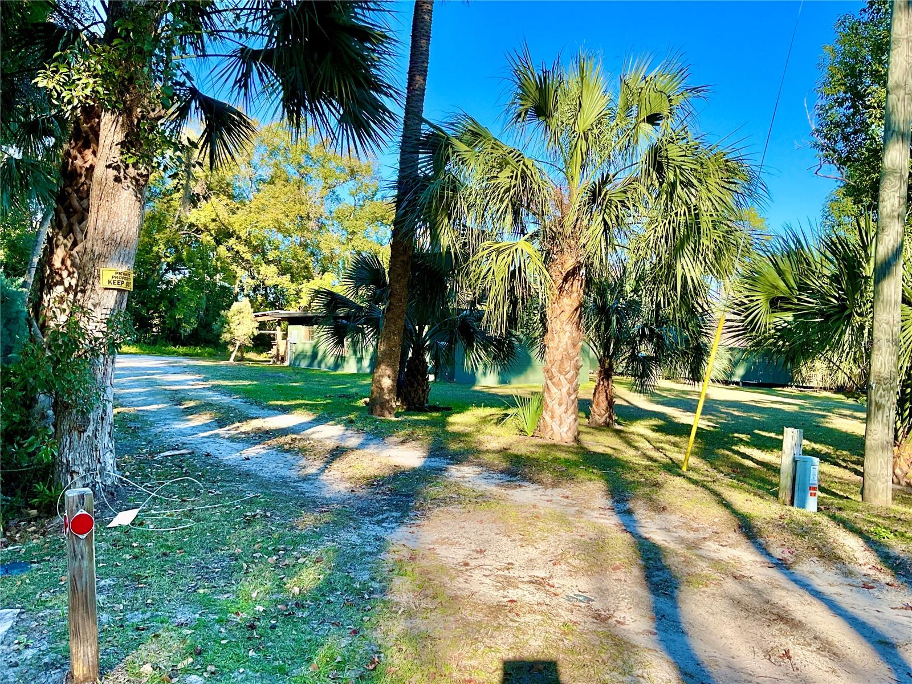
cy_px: 342
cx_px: 456
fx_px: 764
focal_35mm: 29
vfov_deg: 48.2
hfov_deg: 61.7
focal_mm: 3
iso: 25
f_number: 1.8
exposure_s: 1/457
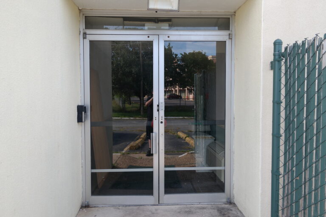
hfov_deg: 61.9
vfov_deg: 43.6
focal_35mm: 30
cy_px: 108
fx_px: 272
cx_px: 163
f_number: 4
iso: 100
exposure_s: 1/125
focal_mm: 20
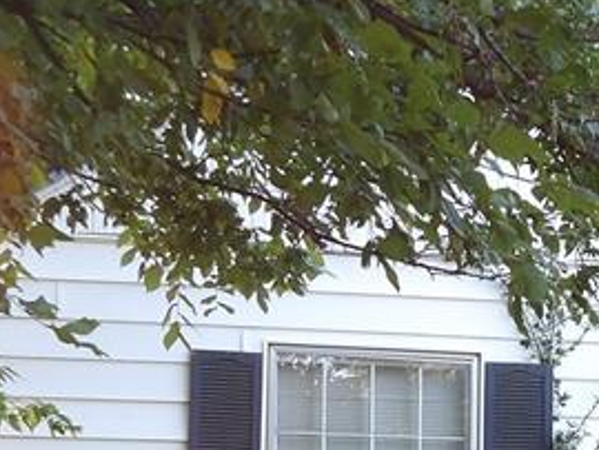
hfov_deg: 15.4
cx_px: 634
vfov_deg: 11.6
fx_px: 2165
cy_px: 583
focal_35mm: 125
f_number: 3.6
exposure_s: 1/33
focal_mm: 5.9
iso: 104
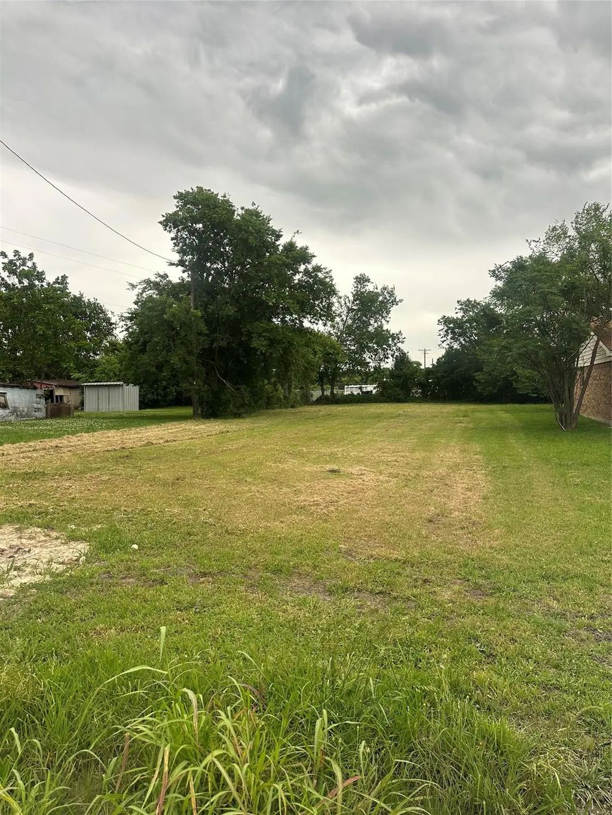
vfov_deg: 71.6
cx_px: 306
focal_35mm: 24
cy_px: 408
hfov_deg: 56.8
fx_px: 566
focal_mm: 6.86
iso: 80
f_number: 1.78
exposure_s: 1/366
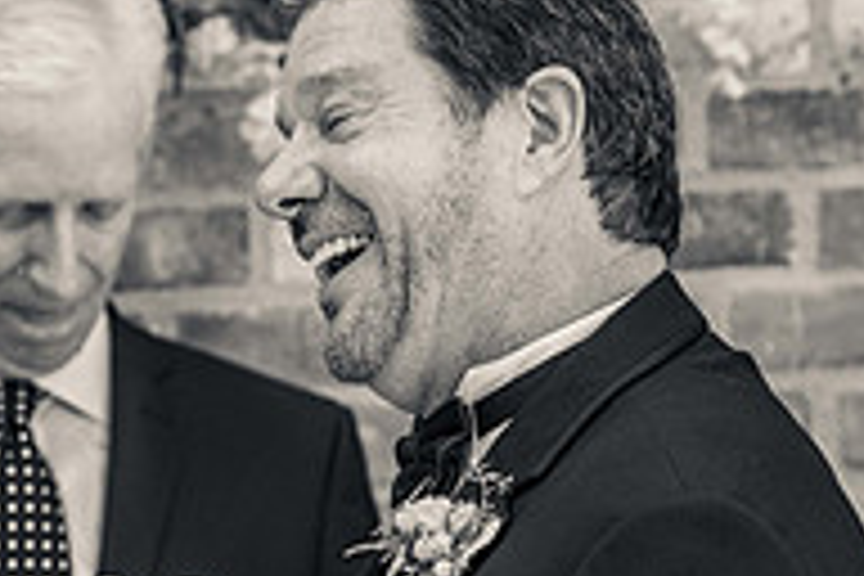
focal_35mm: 260
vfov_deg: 5.3
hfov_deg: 7.9
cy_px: 601
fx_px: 6240
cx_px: -153
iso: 800
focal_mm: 86
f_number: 4.5
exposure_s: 1/800
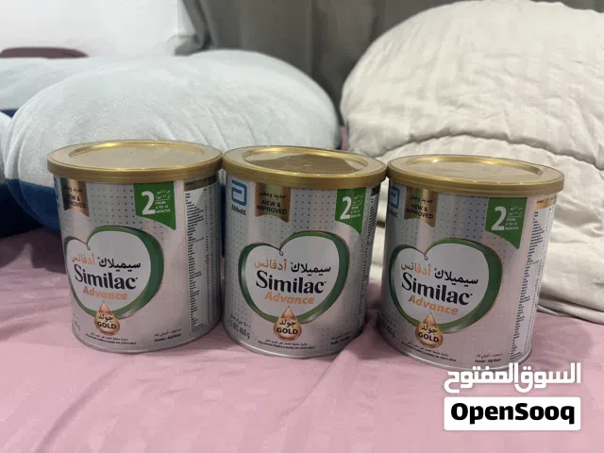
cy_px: 226
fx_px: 454
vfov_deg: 53.1
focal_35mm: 26
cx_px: 302
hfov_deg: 67.3
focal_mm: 5.7
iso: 125
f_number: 1.5
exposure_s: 1/73
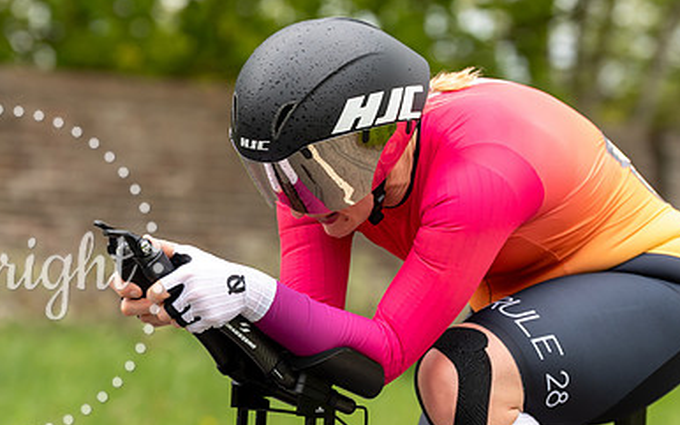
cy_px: 181
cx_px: 271
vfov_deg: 7.6
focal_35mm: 173
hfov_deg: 12.1
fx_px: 3205
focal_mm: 113
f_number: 3.5
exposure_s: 1/1000
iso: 400
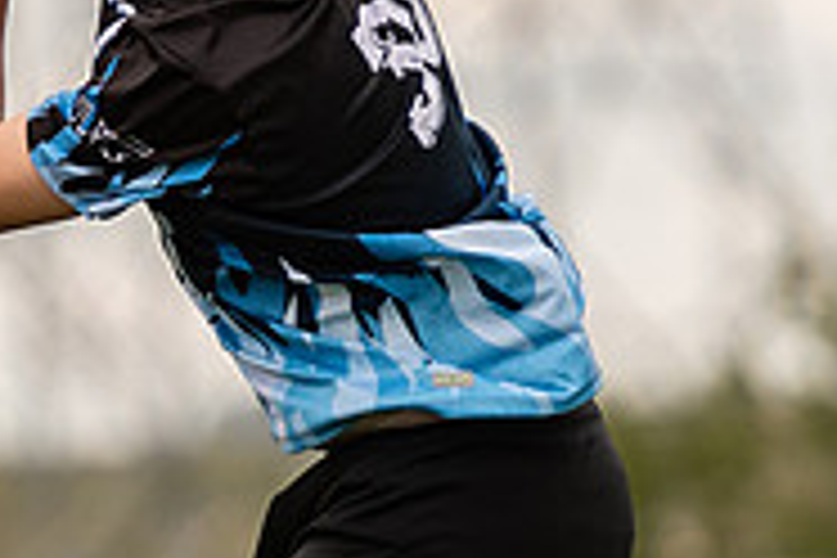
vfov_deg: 0.9
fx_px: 34686
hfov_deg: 1.4
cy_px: 79
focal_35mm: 1492
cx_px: -435
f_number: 2.8
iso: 100
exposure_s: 1/1000
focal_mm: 200
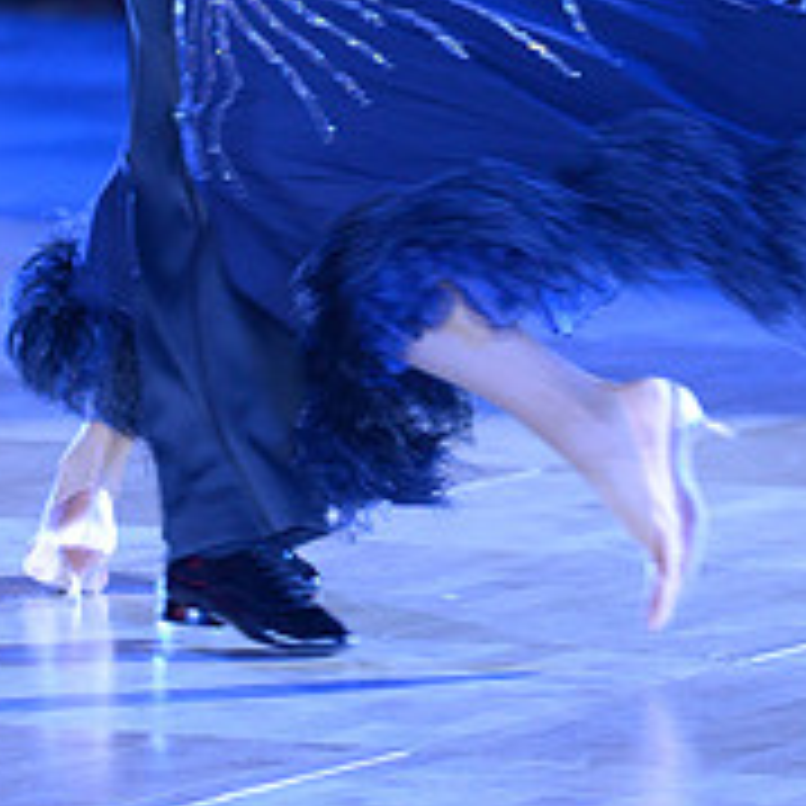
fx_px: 13435
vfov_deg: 3.4
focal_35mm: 510
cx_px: 362
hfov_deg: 3.4
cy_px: -176
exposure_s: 1/250
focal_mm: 185
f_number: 4
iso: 4000
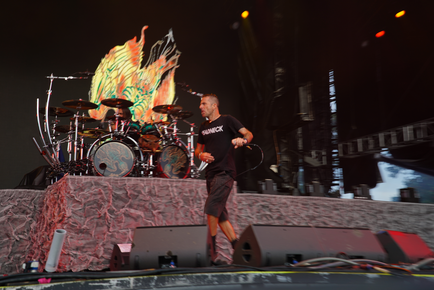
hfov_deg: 41.1
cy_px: 145
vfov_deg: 28.1
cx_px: 217
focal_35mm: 48
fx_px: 579
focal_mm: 48
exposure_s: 1/50
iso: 100
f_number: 5
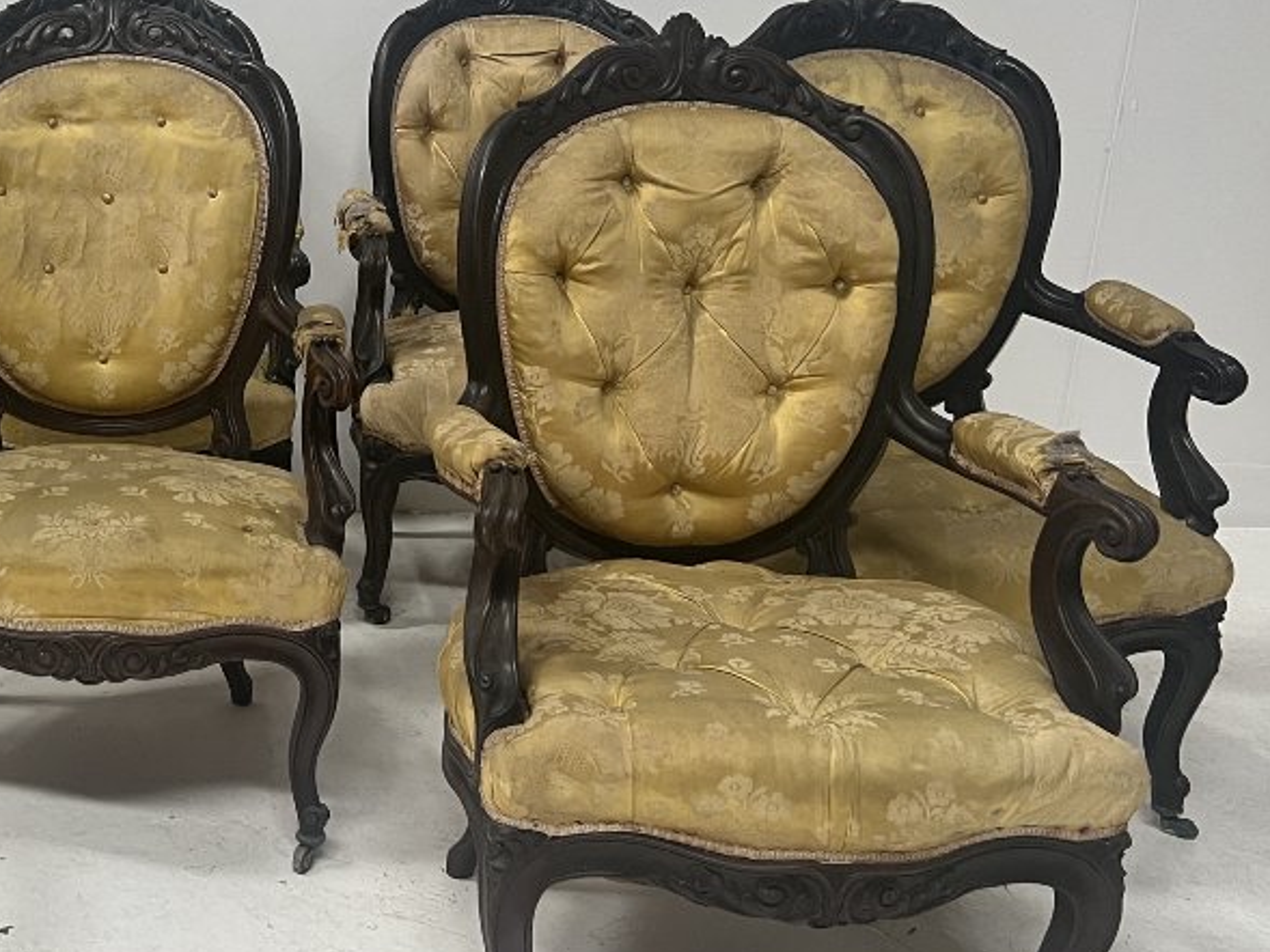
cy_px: 435
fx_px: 1945
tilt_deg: -17.5
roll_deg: -0.4
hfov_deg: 33.6
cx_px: 52
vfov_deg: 27.5
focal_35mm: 53
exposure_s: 1/75
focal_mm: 5.7
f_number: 1.5
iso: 125
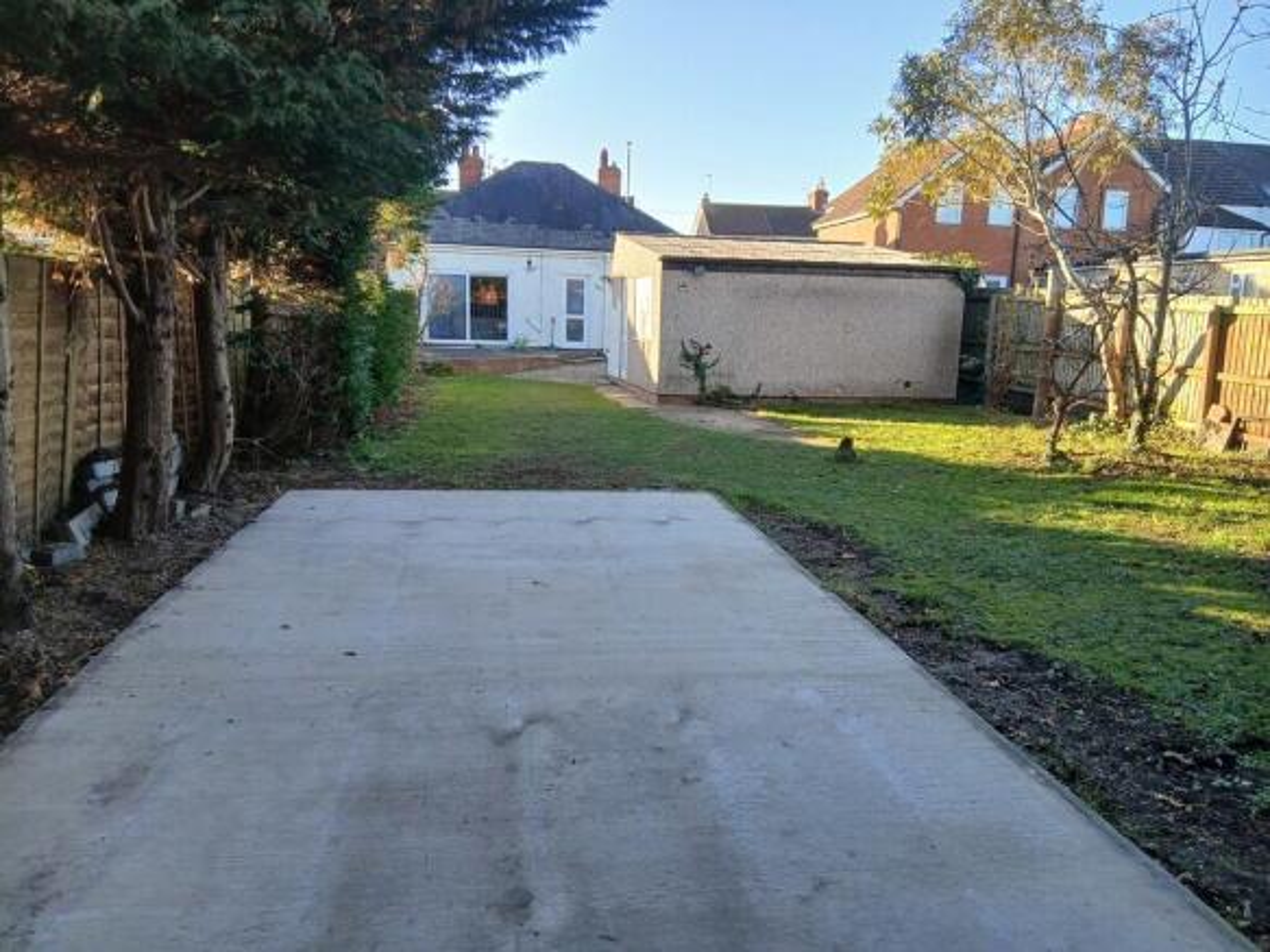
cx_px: 635
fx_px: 954
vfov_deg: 53.0
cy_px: 476
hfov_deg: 67.3
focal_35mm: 26
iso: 32
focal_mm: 3.98
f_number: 1.8
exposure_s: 1/100
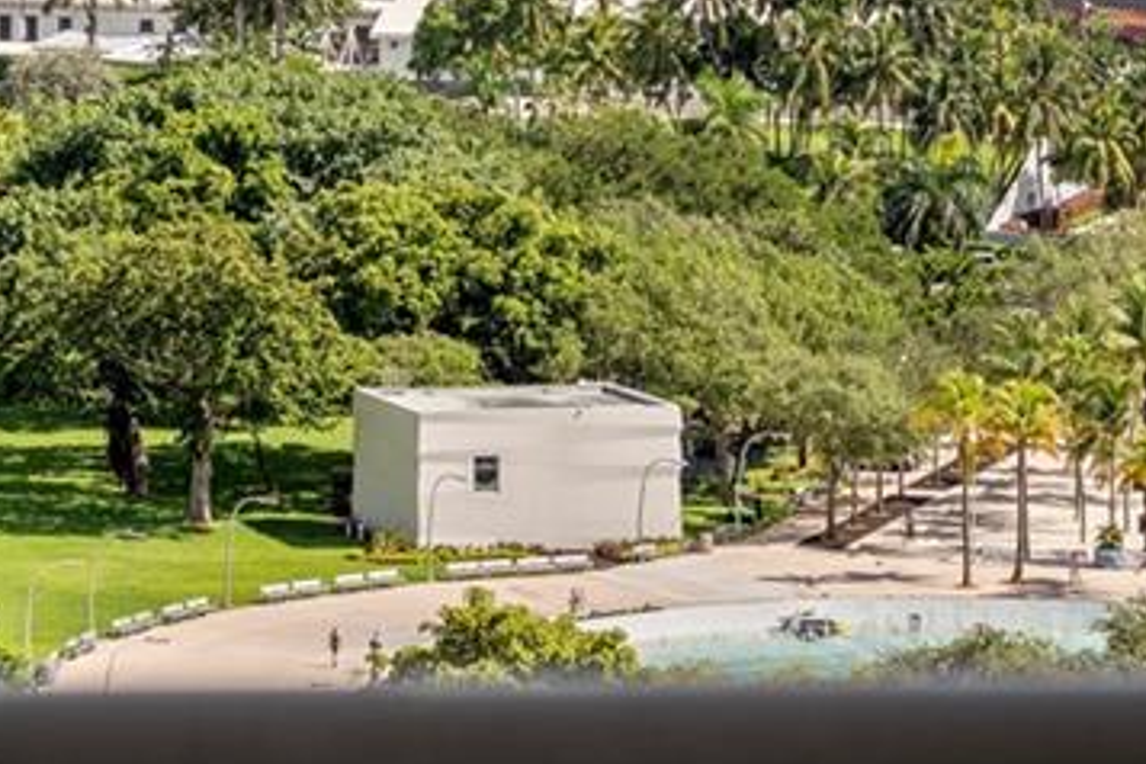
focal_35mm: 224
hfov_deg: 9.0
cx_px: -433
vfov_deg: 6.0
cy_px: -777
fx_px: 7130
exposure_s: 1/320
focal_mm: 50
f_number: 4
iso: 64
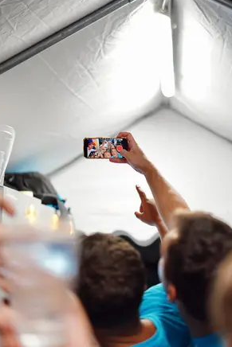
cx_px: 108
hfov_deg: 24.6
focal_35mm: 55
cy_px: 169
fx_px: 531
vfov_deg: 36.2
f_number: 1.8
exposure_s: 1/200
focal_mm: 50
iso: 800
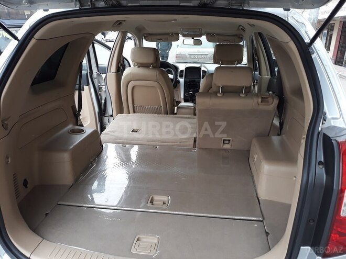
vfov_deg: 51.4
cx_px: 173
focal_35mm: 27
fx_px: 270
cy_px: 130
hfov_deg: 65.3
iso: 50
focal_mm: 3.71
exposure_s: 1/100
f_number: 1.7
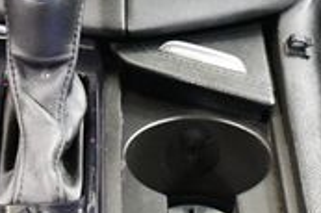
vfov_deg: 9.3
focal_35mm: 148
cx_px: 128
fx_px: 1318
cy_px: 83
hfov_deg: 13.9
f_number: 4
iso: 9000
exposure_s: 1/60
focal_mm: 27
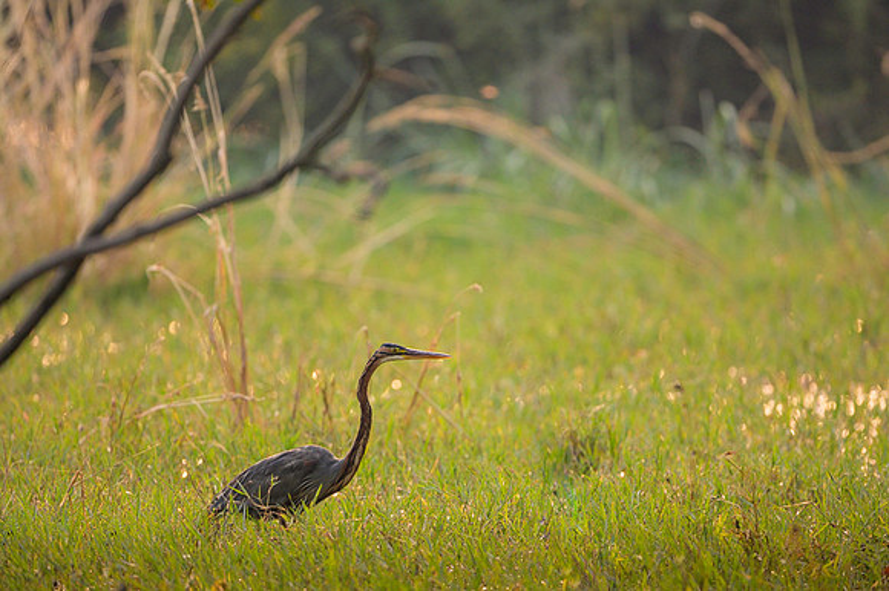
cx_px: 460
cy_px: 350
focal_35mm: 630
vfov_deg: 2.2
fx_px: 15542
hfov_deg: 3.3
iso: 800
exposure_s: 1/3200
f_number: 4
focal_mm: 500
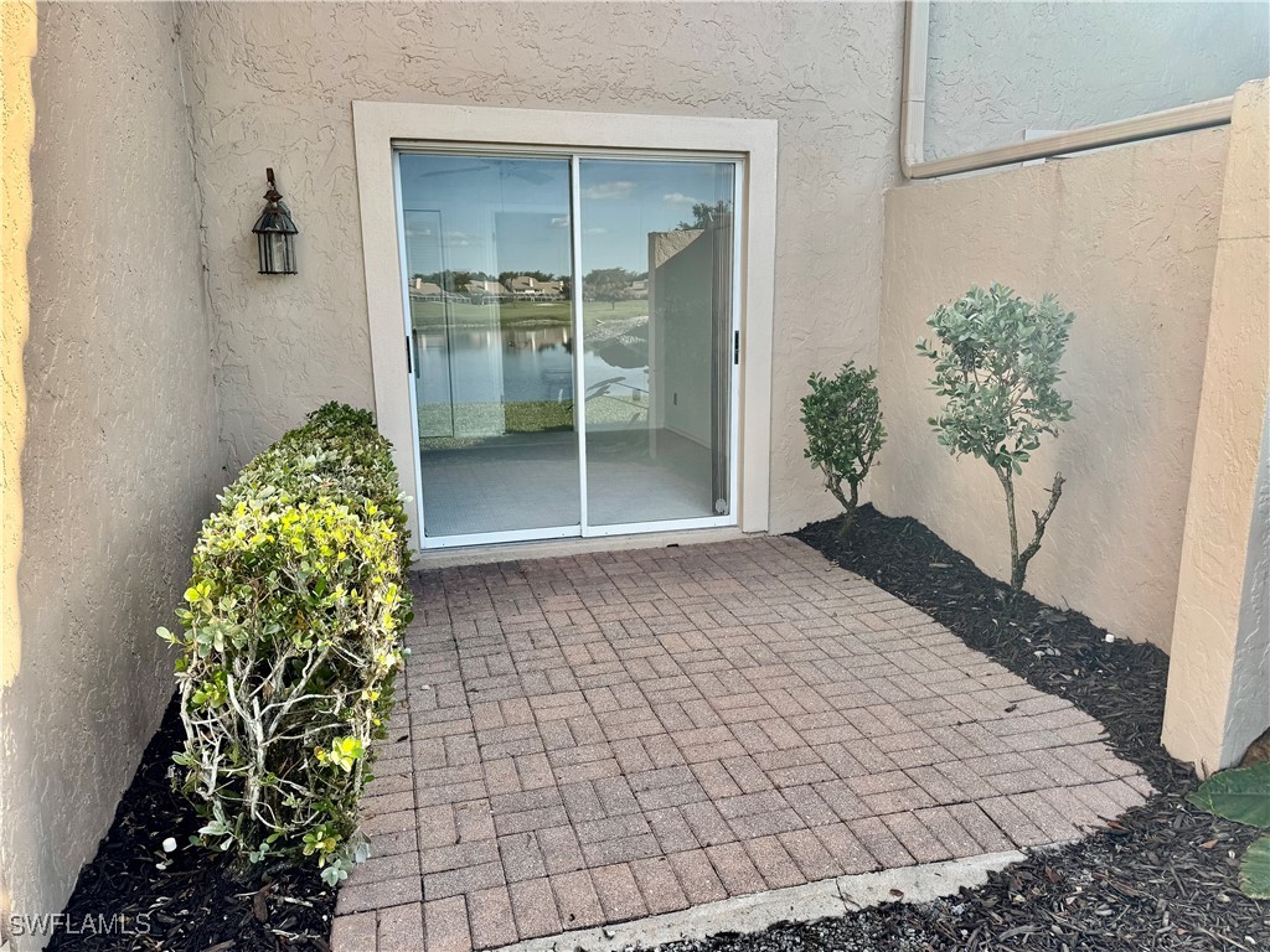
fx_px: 881
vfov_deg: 56.8
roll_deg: +0.4
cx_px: 635
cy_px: 476
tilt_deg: -12.2
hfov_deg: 71.6
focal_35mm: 24
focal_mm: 6.76
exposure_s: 1/1112
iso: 80
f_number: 1.78
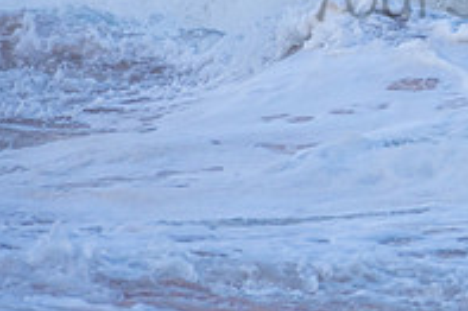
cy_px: -37
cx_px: 551
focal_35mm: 2209
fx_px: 28692
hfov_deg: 0.9
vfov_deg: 0.6
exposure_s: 1/640
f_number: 6.3
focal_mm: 500
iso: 200
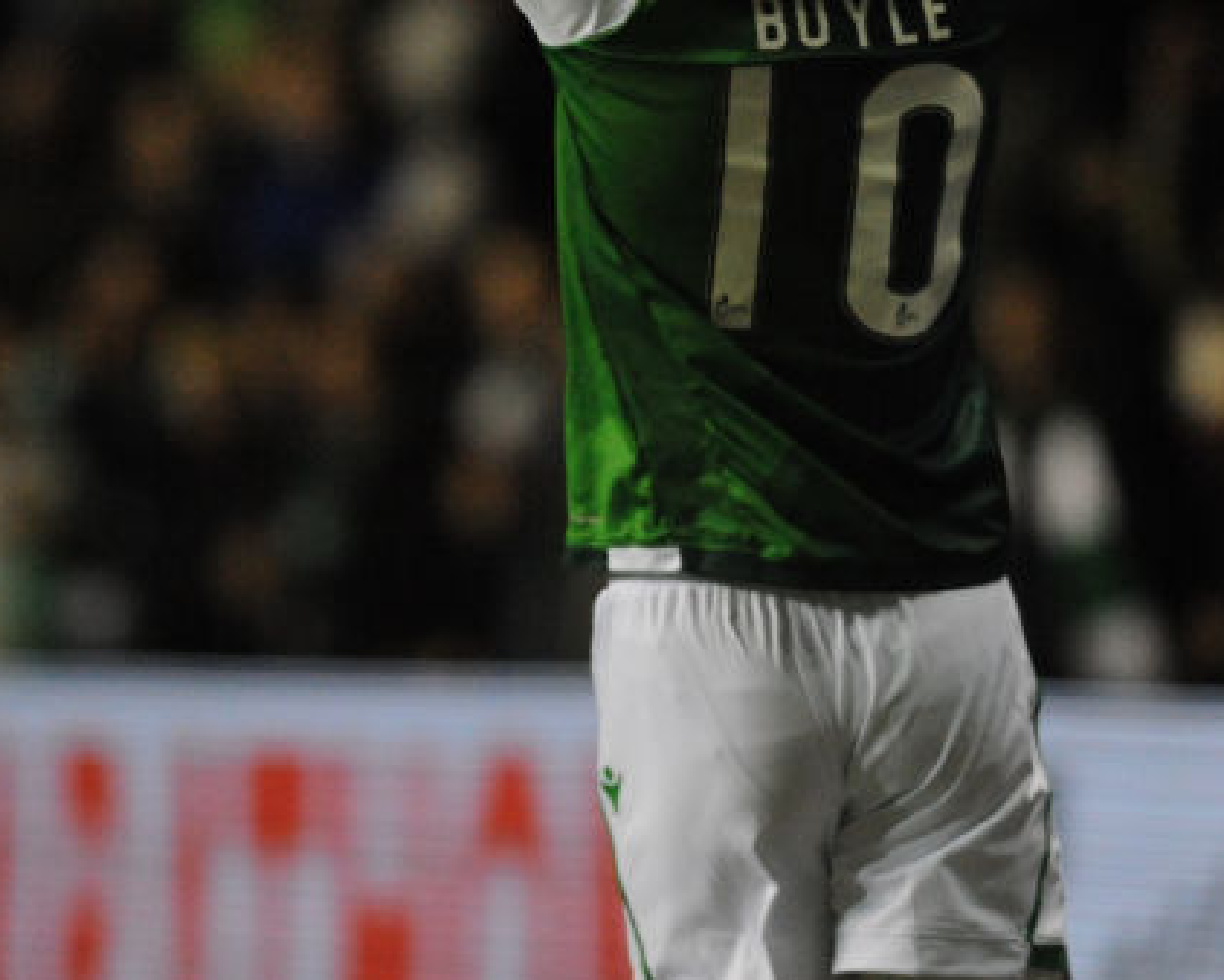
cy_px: 384
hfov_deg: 2.8
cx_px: 635
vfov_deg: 2.3
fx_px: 24717
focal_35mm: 682
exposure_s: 1/2000
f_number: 2.8
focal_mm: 300
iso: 6400
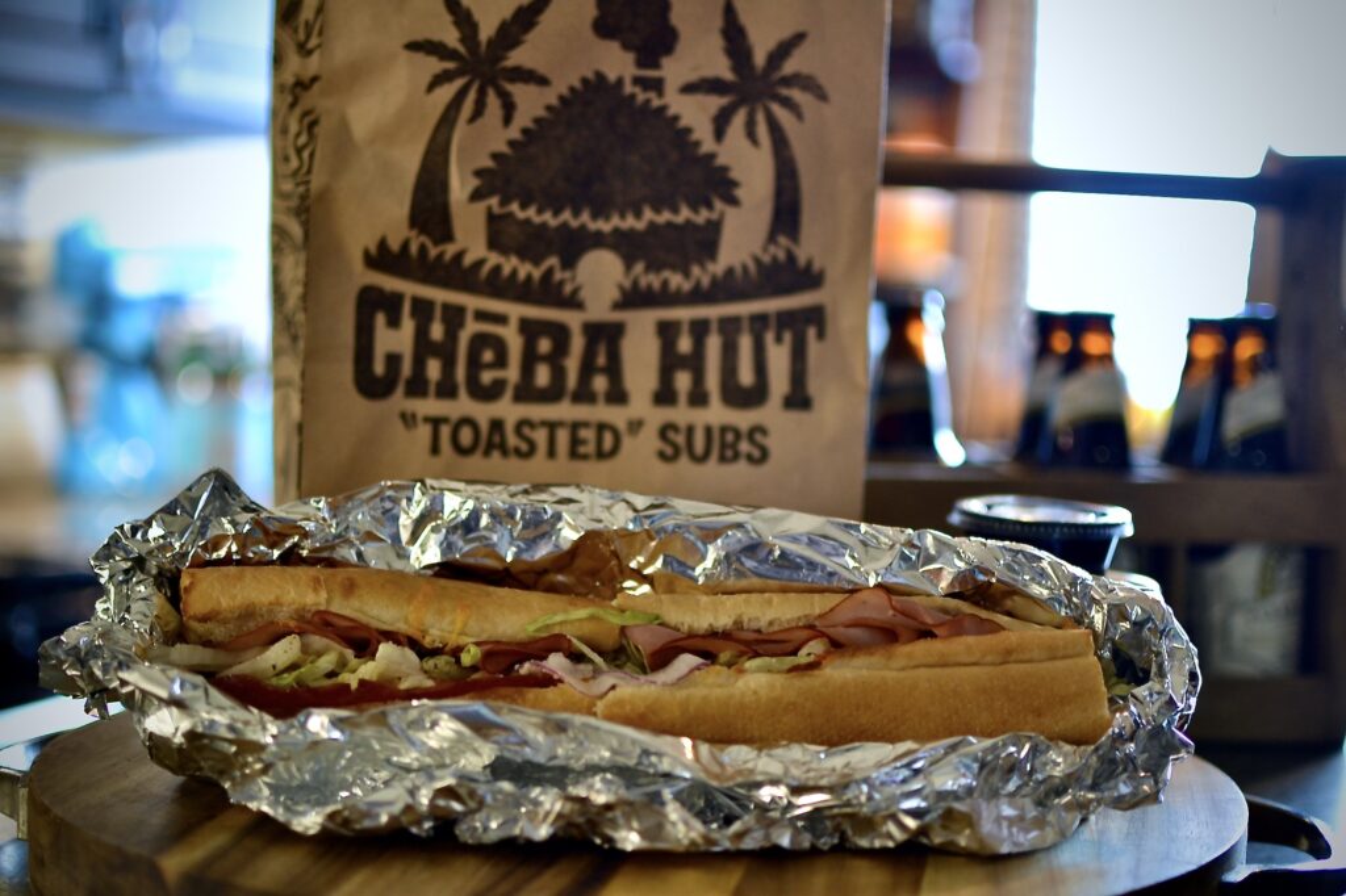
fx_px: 1962
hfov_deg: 37.9
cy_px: 448
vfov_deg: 25.7
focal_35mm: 52
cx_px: 673
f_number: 1.8
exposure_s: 1/60
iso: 400
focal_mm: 35
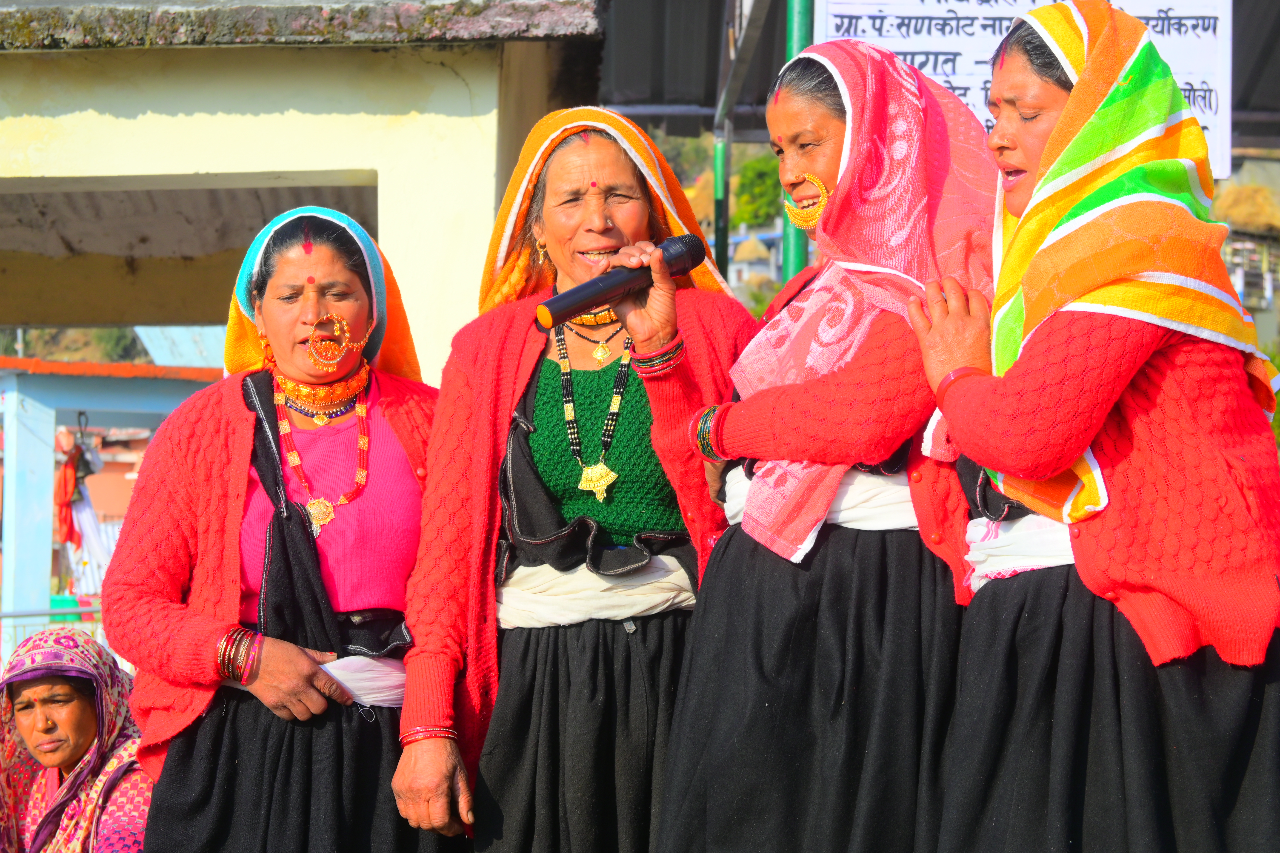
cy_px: 426
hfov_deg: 27.0
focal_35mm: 75
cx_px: 640
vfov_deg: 18.2
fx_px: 2666
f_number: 7.1
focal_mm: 50
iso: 100
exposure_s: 1/320
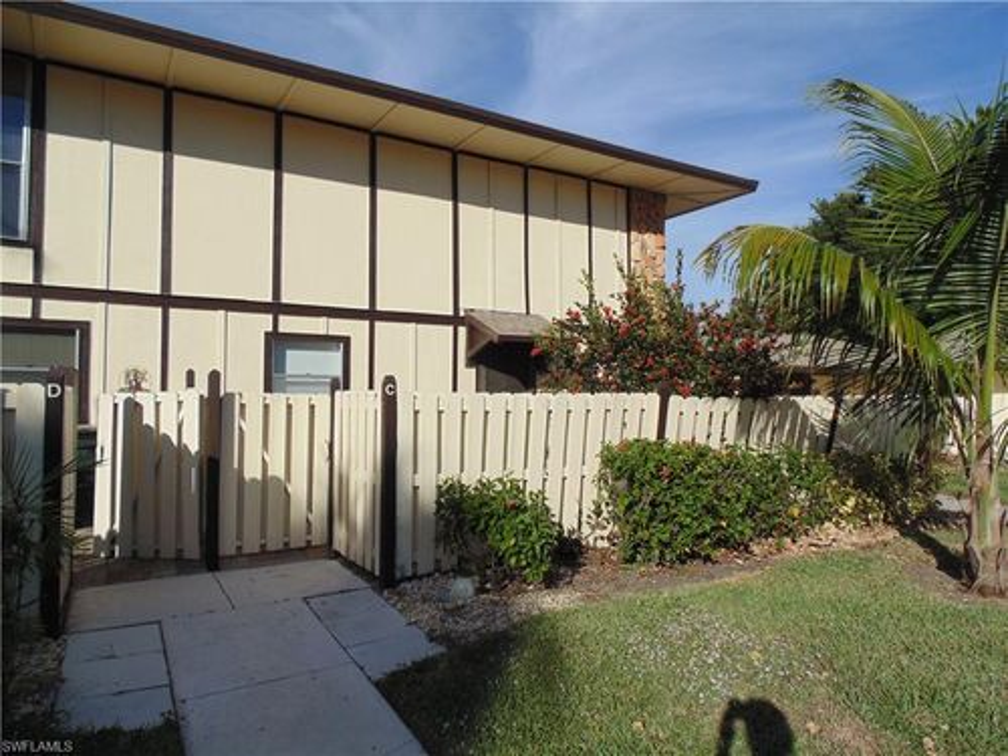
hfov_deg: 76.4
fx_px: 641
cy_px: 378
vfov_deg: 61.1
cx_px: 504
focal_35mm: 22
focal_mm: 4
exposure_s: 1/200
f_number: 9.7
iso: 80
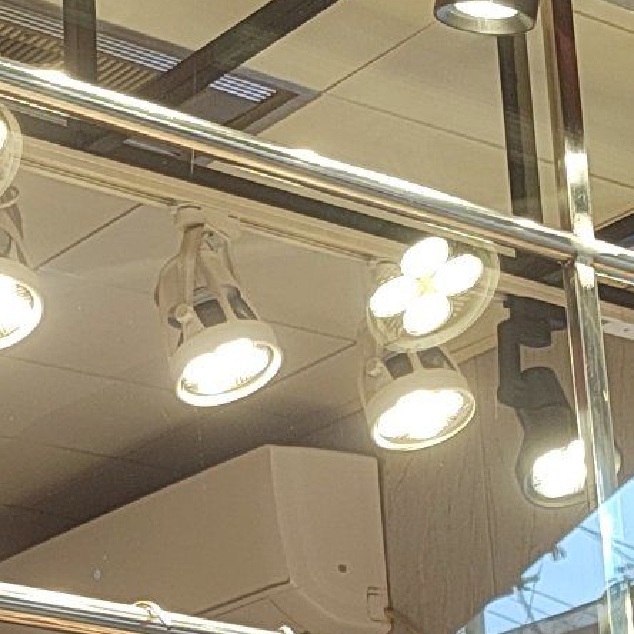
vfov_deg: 13.8
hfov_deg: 13.7
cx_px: -34
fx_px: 2590
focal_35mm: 125
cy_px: 616
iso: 466
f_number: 1.9
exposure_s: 1/100
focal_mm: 5.52
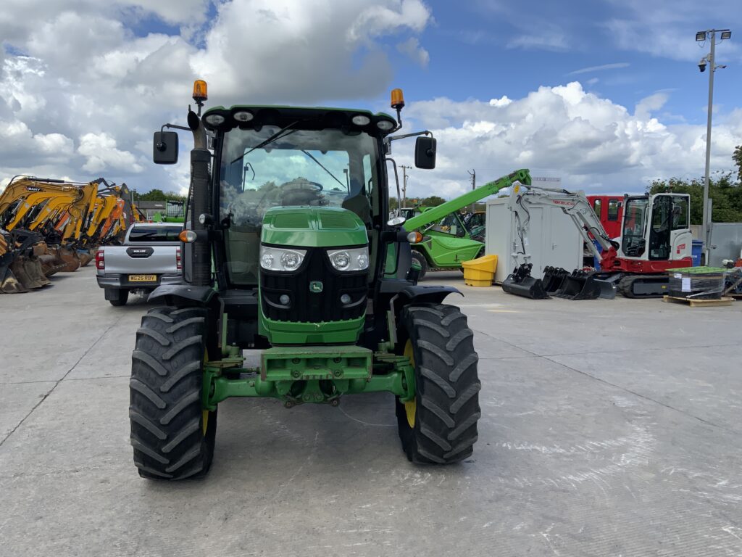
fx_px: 622
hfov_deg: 61.7
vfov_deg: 48.2
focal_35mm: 29
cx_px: 371
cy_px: 278
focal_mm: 3
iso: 16
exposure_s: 1/1534
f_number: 1.8
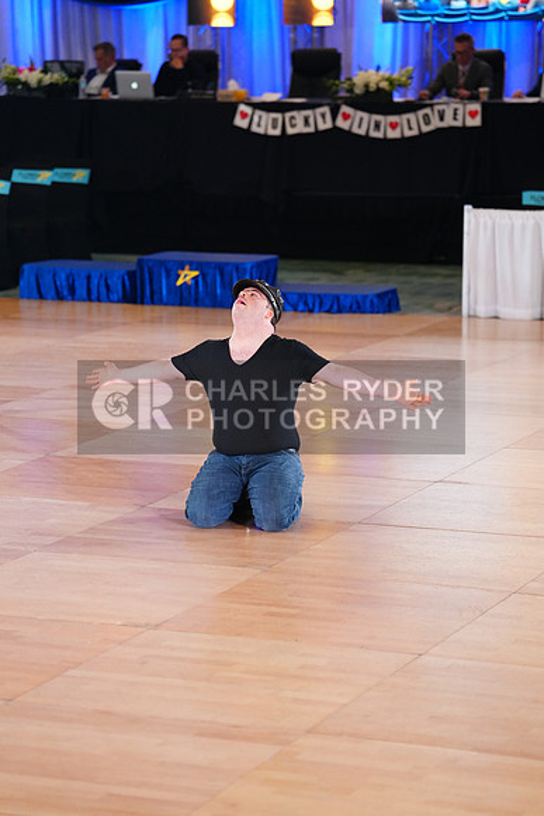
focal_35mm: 111
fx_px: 2514
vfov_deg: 18.4
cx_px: 272
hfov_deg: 12.3
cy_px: 408
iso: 2500
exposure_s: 1/500
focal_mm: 111
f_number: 2.8
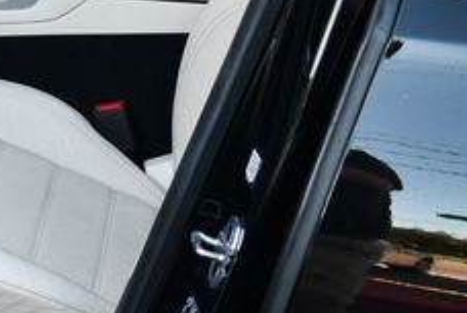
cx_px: -162
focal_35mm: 101
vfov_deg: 13.6
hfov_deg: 18.6
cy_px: 70
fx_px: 1313
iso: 450
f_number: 3.5
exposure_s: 1/250
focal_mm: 18
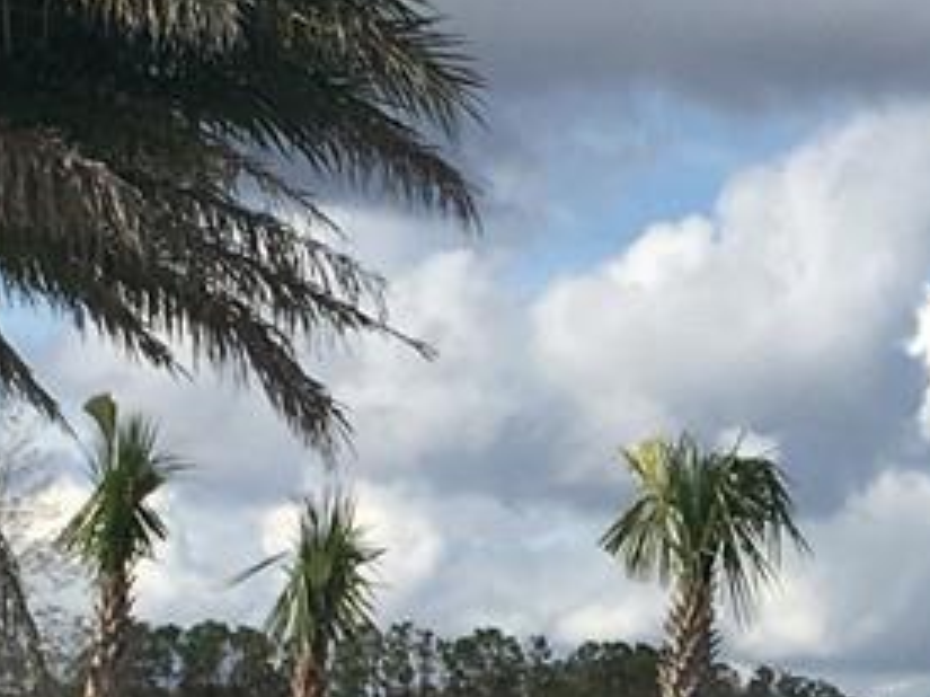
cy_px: 822
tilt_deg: -0.3
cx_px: 1143
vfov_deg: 8.7
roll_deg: -1.1
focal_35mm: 169
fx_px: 4538
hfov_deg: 11.4
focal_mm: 4.15
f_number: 2.2
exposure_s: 1/2404
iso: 25
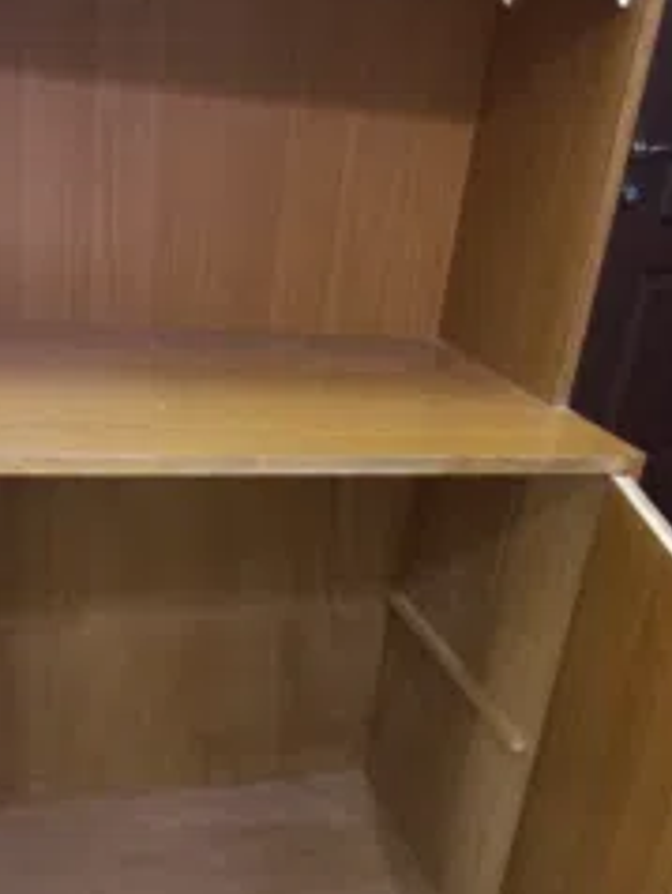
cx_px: 278
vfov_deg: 44.2
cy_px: 590
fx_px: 1085
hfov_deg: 34.3
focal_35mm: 42
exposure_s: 1/25
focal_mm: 4.6
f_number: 1.8
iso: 800
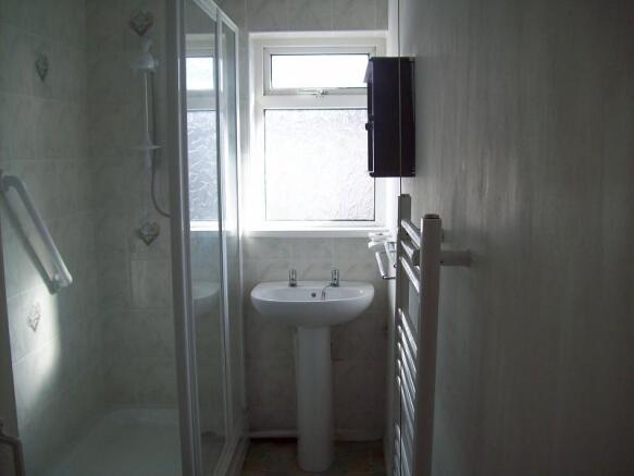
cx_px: 317
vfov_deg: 39.6
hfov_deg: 51.4
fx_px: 659
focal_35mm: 36
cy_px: 238
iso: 80
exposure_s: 1/119
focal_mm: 6
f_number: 2.7
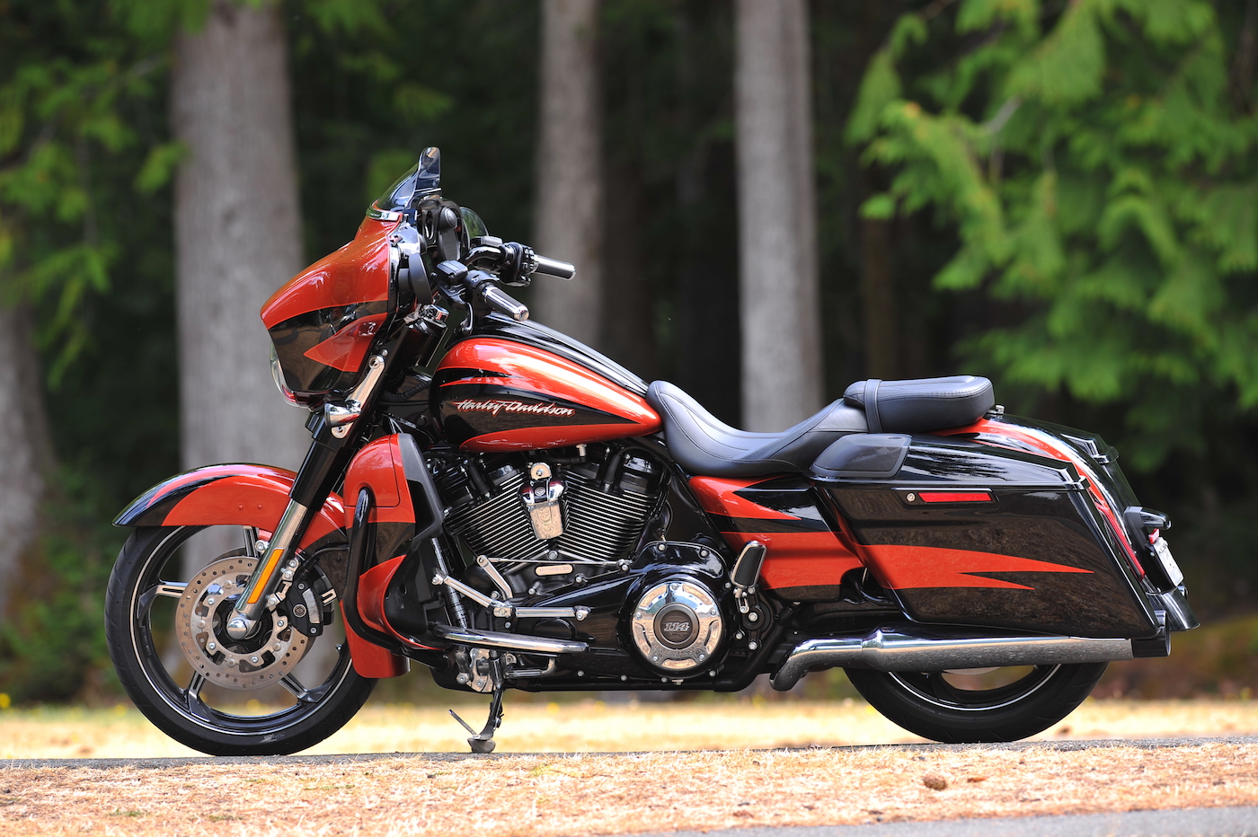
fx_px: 10478
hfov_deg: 6.9
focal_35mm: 300
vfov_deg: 4.6
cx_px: 629
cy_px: 418
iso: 100
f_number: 5
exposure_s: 1/80
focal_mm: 300
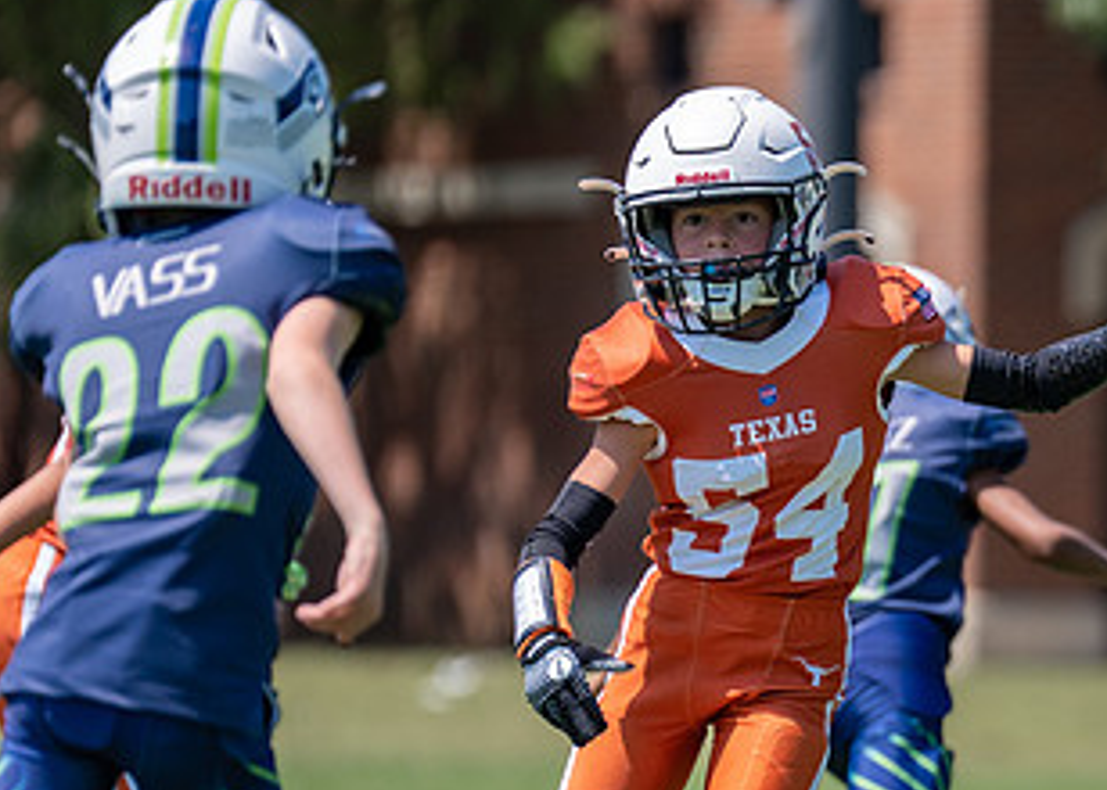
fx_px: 18832
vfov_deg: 2.4
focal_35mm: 599
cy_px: 687
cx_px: 1411
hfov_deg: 3.4
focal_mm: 200
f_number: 3.2
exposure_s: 1/1250
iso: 100
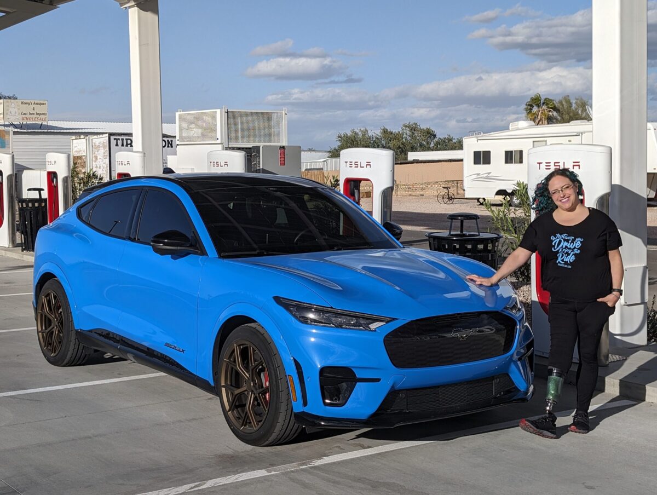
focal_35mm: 49
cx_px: 328
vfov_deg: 29.8
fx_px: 931
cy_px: 248
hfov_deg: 38.9
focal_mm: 6.9
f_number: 1.68
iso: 21
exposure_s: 1/2037
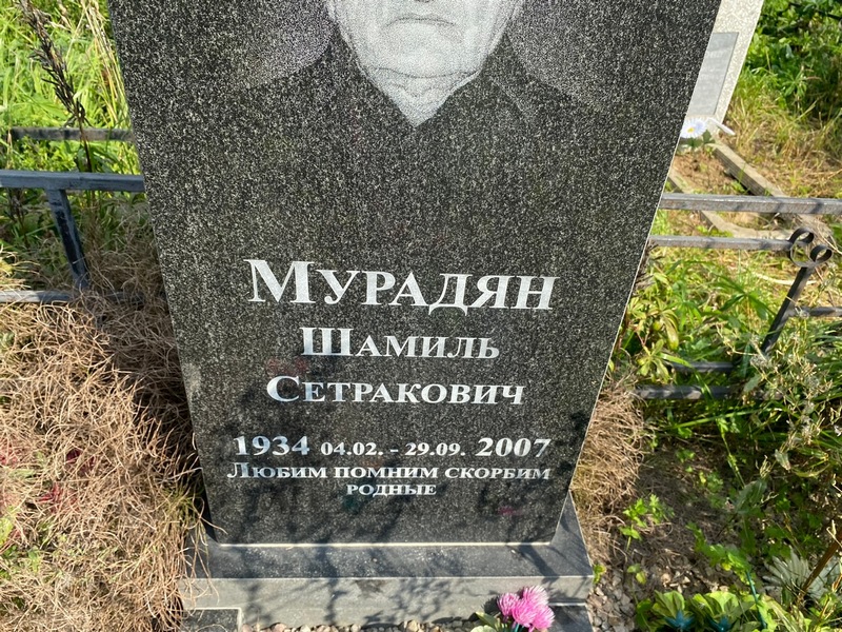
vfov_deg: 53.1
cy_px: 316
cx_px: 421
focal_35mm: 26
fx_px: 632
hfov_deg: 67.3
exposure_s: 1/2463
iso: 32
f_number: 1.8
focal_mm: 4.25
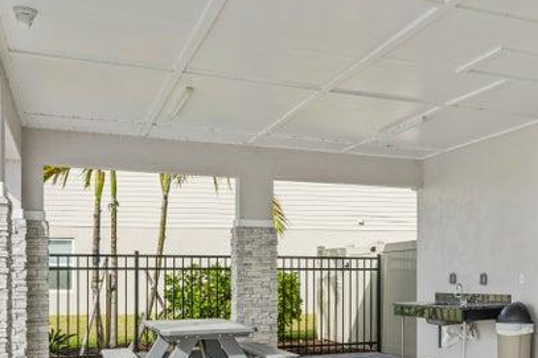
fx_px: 687
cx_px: 468
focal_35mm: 46
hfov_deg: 40.1
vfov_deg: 29.0
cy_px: 238
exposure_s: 1/80
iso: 200
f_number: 8
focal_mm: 26
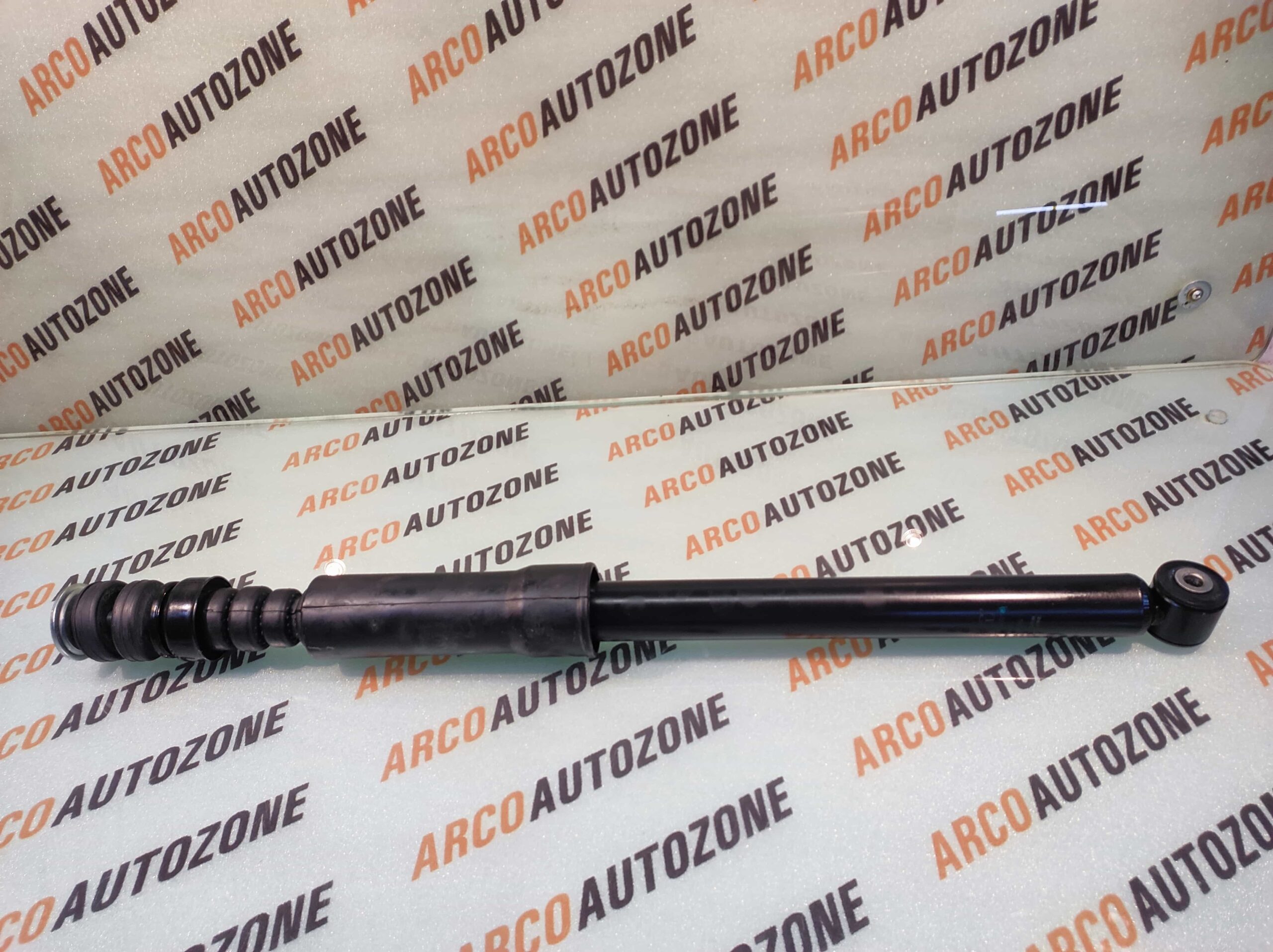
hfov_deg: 91.1
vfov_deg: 74.7
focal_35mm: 17
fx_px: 625
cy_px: 476
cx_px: 636
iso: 194
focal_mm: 4.74
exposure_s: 1/33
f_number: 1.79
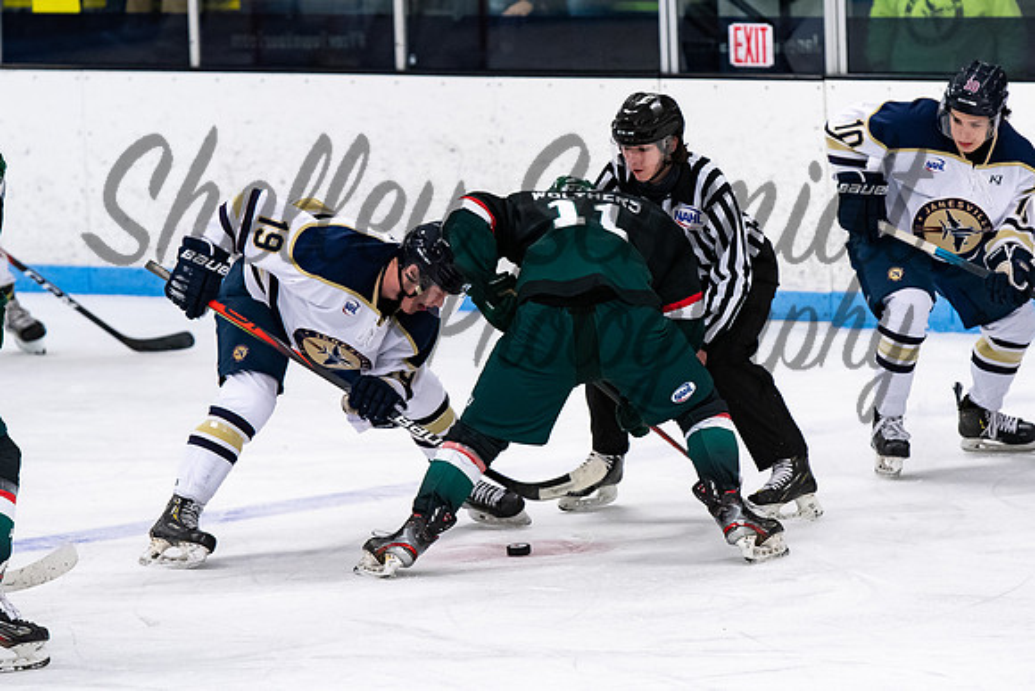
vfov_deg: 4.6
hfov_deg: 6.8
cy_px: 320
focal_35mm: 302
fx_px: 8675
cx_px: 552
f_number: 3.5
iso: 2000
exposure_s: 1/800
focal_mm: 170
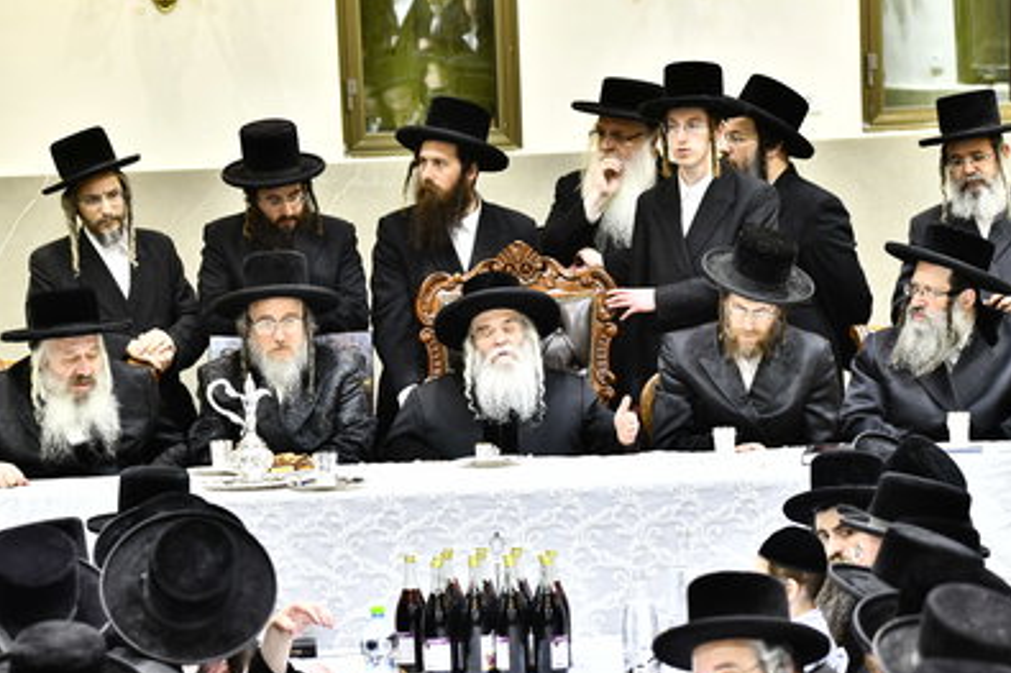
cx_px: 509
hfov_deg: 13.5
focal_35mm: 152
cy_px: 336
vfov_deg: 9.0
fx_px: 4267
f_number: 5.6
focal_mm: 150
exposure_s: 1/125
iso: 1250
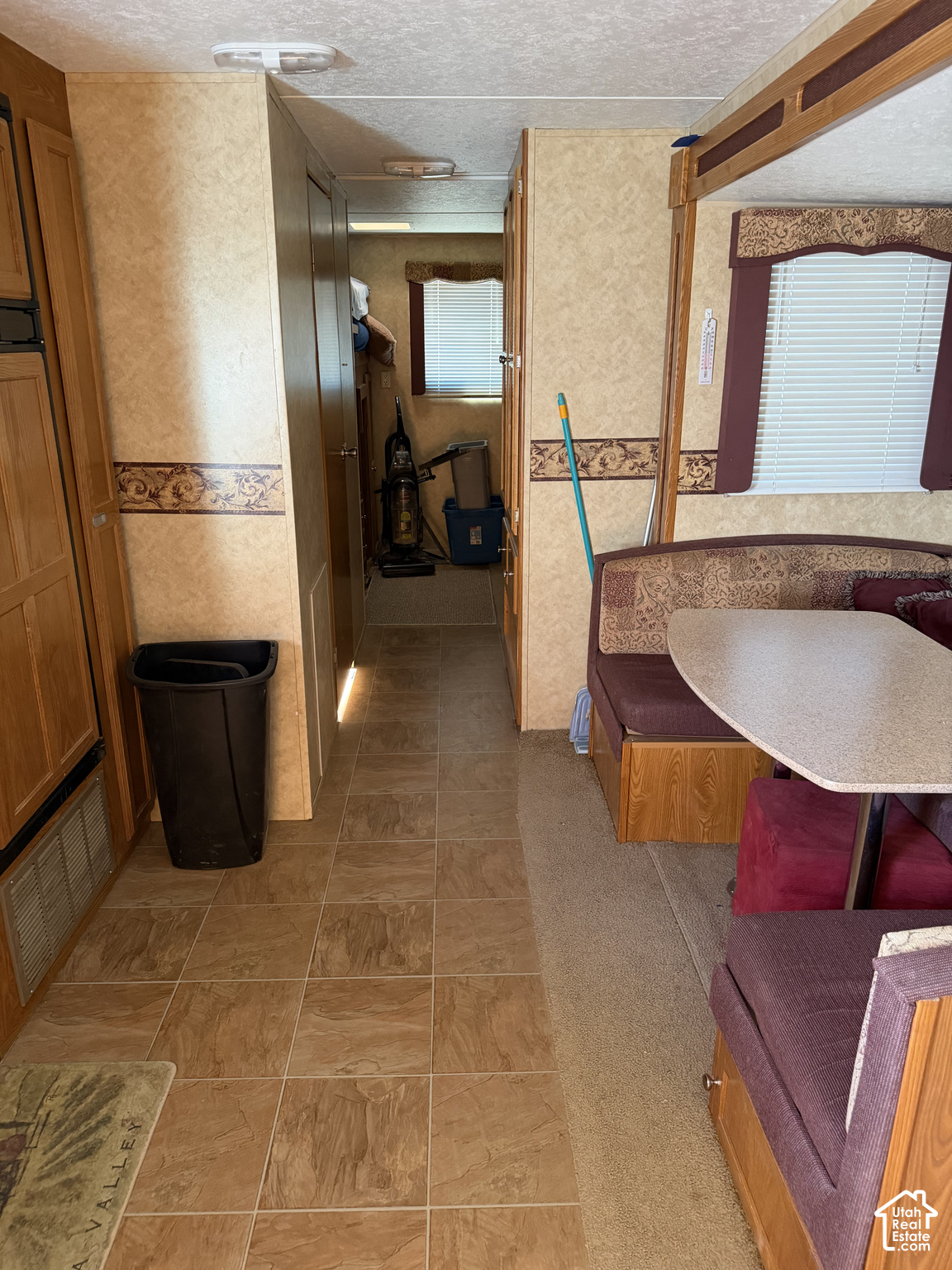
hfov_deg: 56.8
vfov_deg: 71.6
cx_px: 476
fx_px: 880
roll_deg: +1.1
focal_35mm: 24
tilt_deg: -17.4
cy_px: 635
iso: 500
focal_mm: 6.76
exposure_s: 1/60
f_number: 1.78
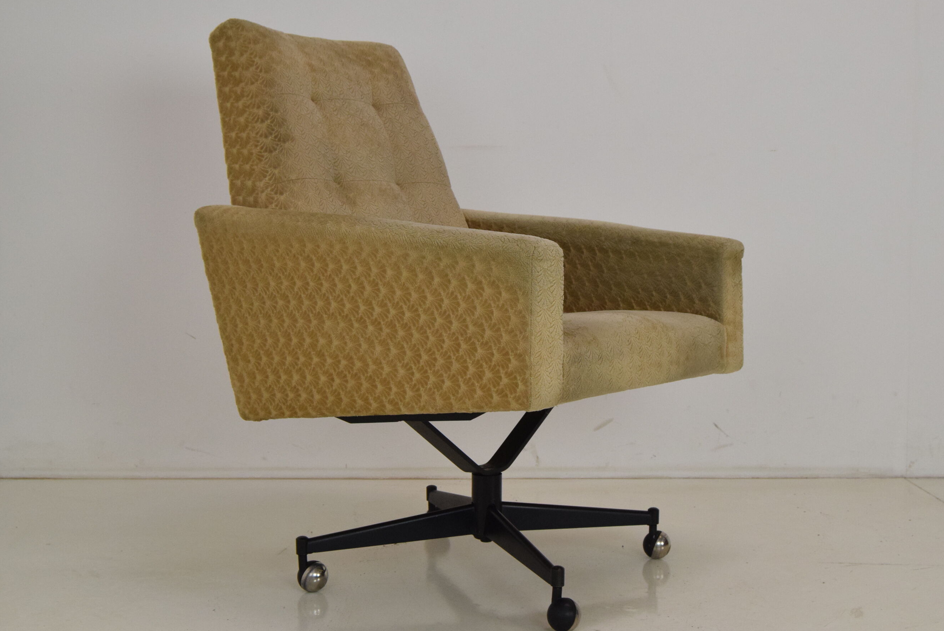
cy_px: 305
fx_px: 1338
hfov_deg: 38.8
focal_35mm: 51
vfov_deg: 26.5
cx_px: 497
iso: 1600
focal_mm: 30
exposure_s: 1/320
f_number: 9
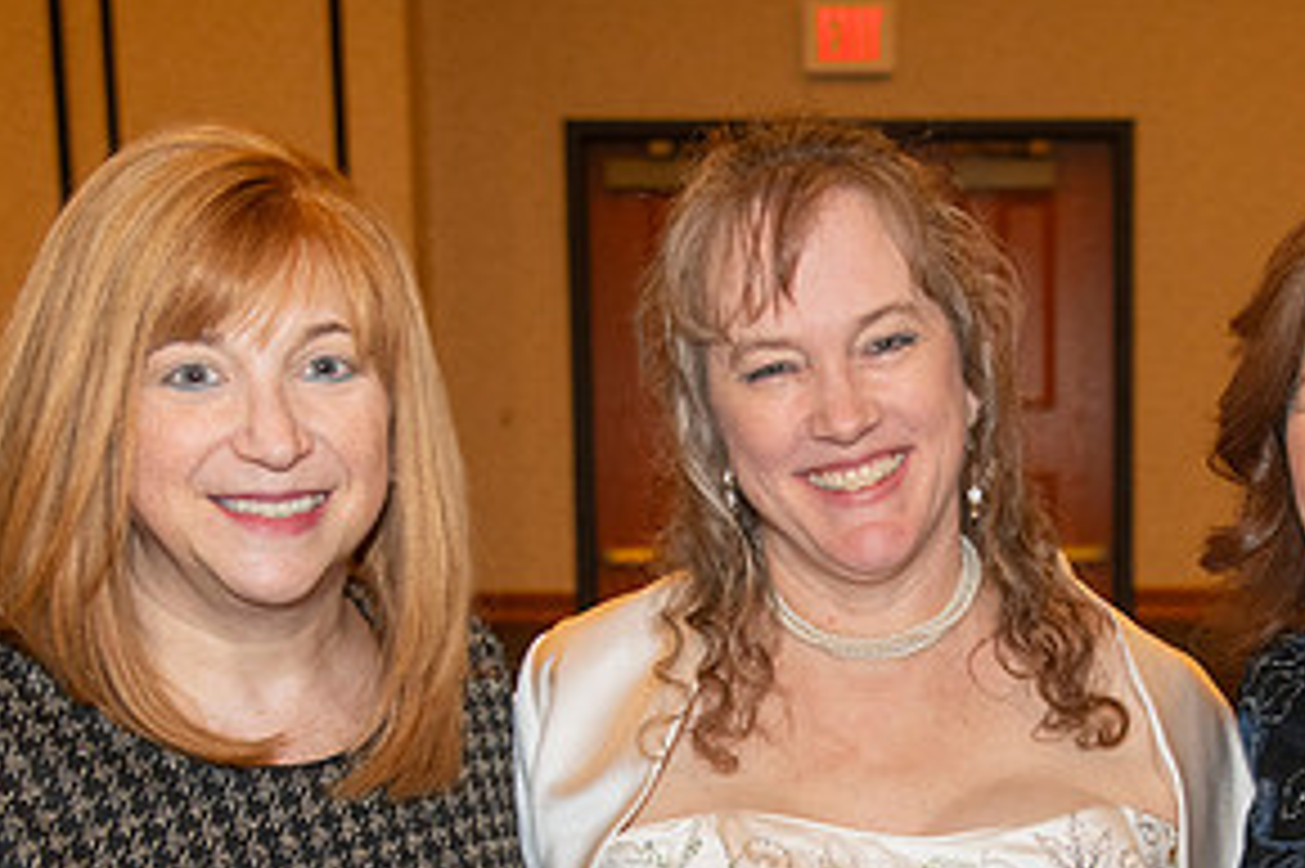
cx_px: 936
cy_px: 857
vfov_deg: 13.5
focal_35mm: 100
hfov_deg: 20.3
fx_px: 3623
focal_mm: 50
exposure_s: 1/60
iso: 2000
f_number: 5.6
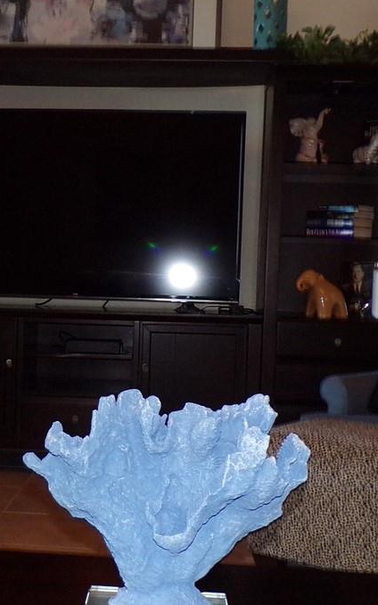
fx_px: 989
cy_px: 315
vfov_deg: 34.0
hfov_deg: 21.4
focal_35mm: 60
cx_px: 78
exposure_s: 1/34
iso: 200
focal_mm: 4.3
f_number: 3
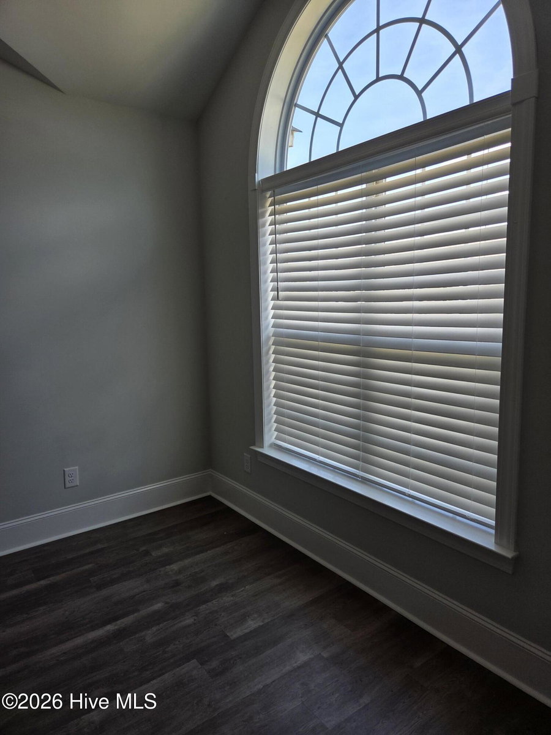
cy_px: 368
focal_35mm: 23
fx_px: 488
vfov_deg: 73.9
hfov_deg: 58.9
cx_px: 276
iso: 80
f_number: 1.8
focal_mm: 5.4
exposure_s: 1/816
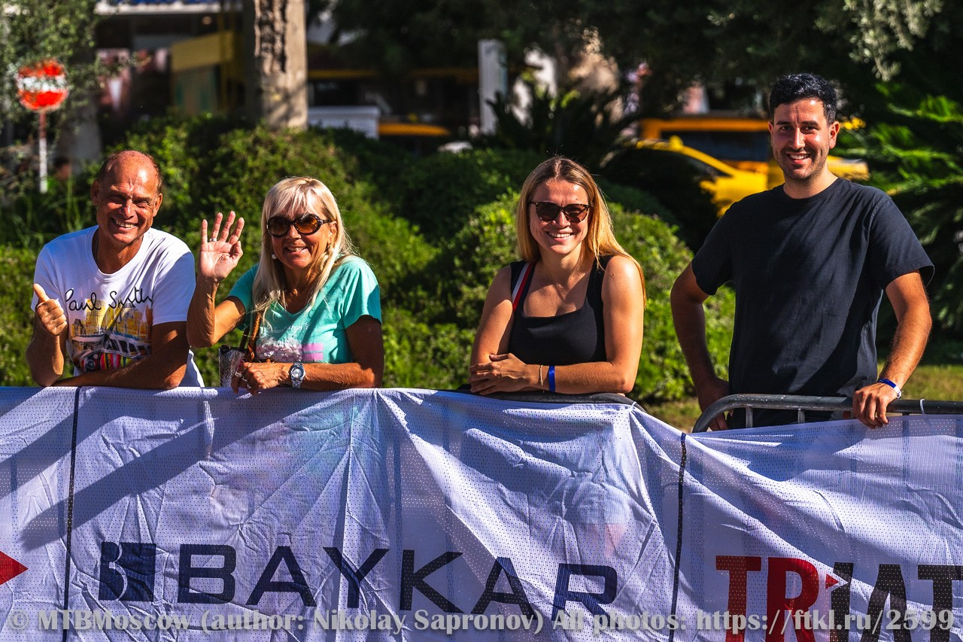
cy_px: 321
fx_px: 3718
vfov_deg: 9.9
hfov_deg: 14.8
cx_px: 482
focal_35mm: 139
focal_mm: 93
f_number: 4
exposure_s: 1/5000
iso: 200
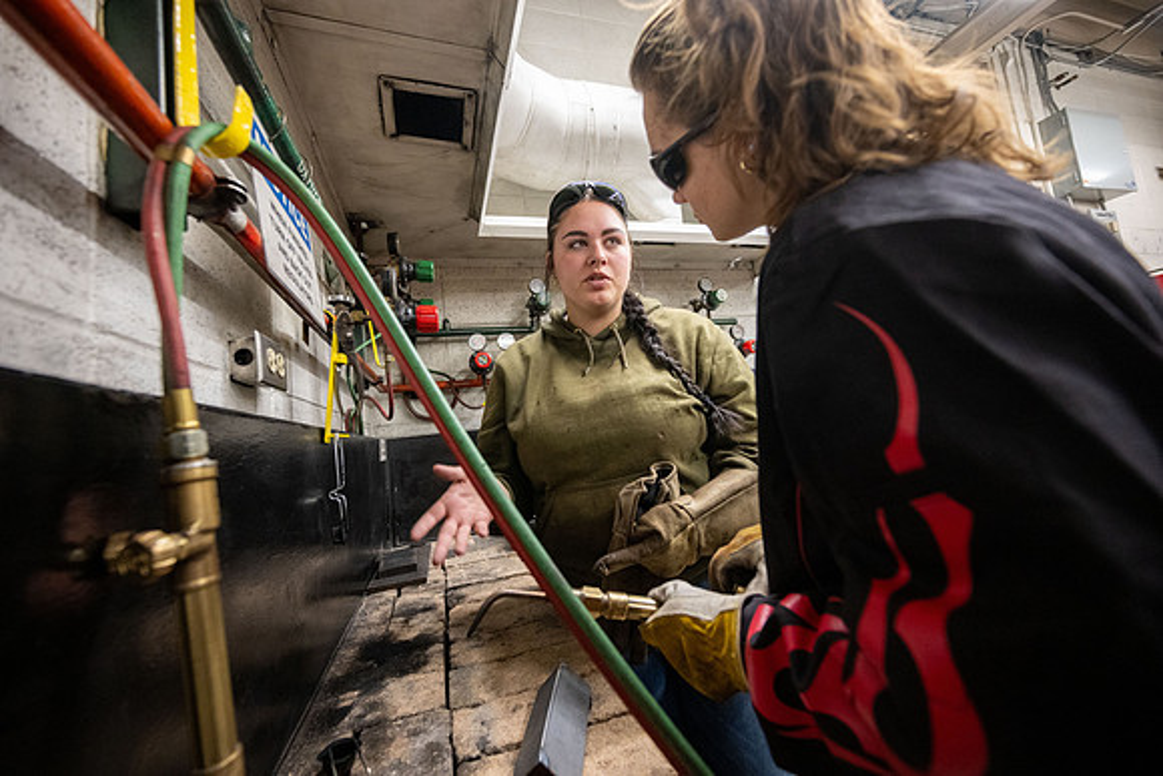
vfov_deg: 81.2
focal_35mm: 14
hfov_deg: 104.2
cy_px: 388
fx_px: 452
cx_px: 582
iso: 2500
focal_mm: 14
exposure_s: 1/125
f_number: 4
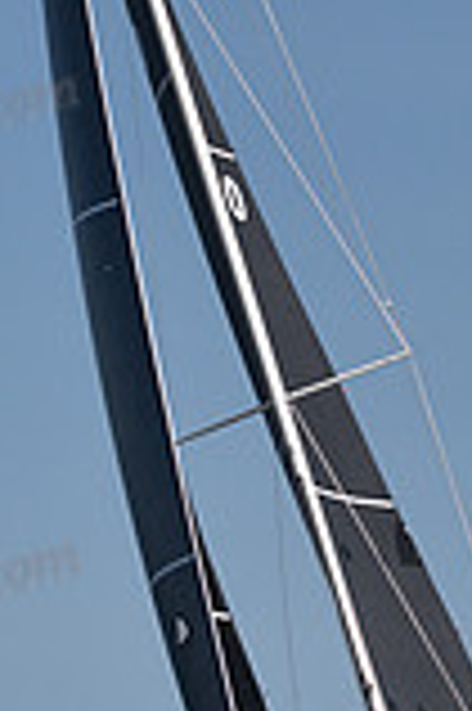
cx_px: 312
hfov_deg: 5.3
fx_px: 5065
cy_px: 328
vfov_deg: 8.0
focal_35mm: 257
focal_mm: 70
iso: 250
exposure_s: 1/2000
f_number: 3.2
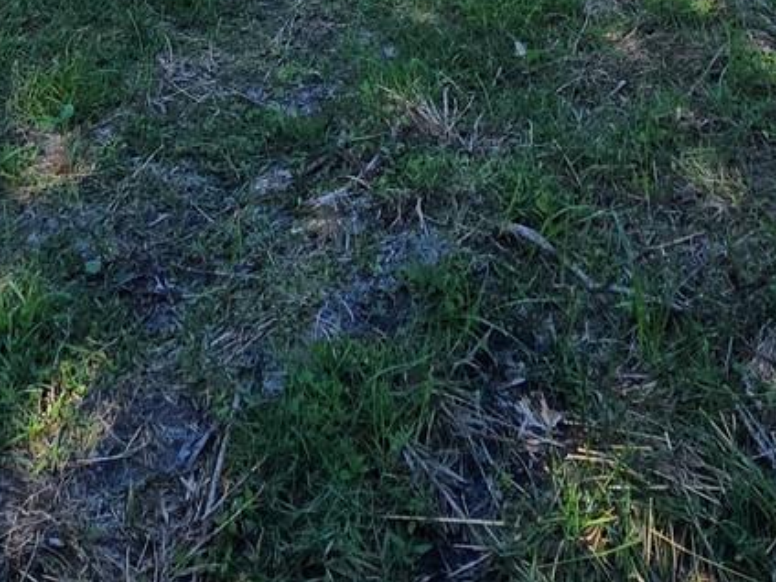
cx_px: 322
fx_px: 1098
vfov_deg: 20.9
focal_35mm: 49
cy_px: -454
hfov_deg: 38.8
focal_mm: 2.2
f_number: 2.2
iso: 50
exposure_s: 1/871
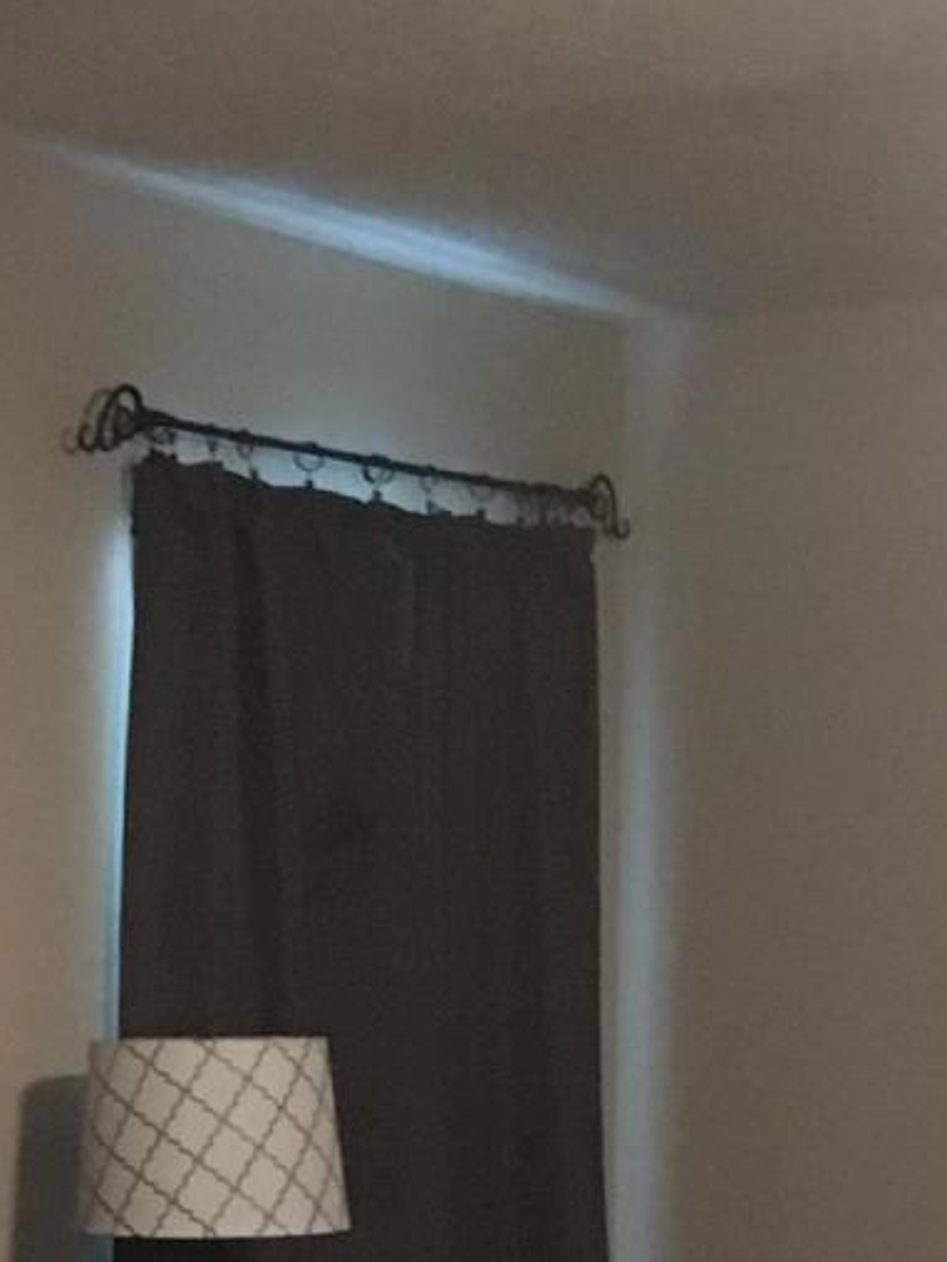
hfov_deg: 13.0
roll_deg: +0.7
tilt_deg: -7.8
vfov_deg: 16.4
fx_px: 4157
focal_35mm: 114
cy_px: 1602
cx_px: 446
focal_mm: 4.15
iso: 320
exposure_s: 1/15
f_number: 2.2
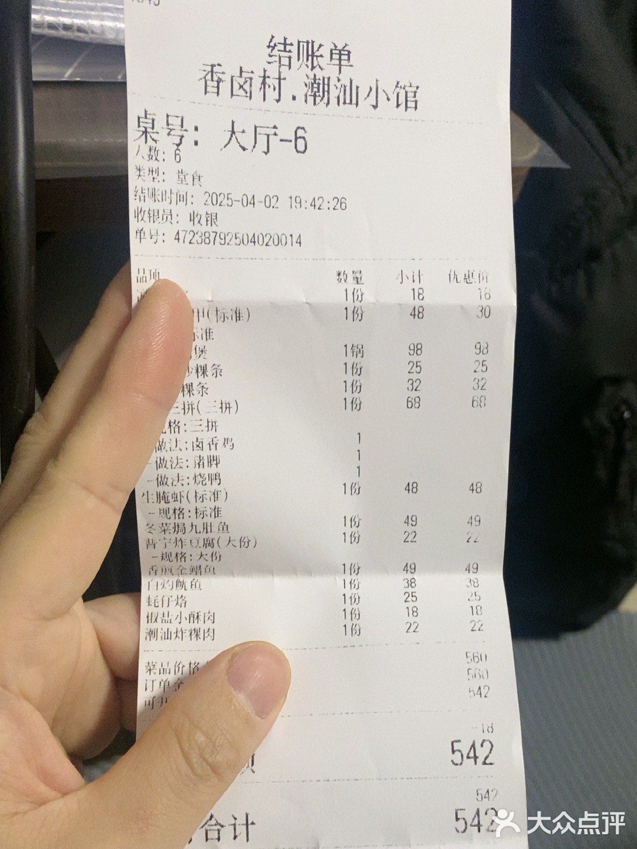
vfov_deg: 65.3
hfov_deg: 51.4
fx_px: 662
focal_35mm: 27
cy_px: 424
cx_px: 318
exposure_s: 1/52
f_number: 1.8
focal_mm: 4.25
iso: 200
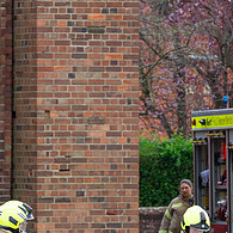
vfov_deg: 3.1
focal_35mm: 566
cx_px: 185
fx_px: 4310
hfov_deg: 3.1
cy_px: 193
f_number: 7.1
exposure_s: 1/250
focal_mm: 200
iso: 720
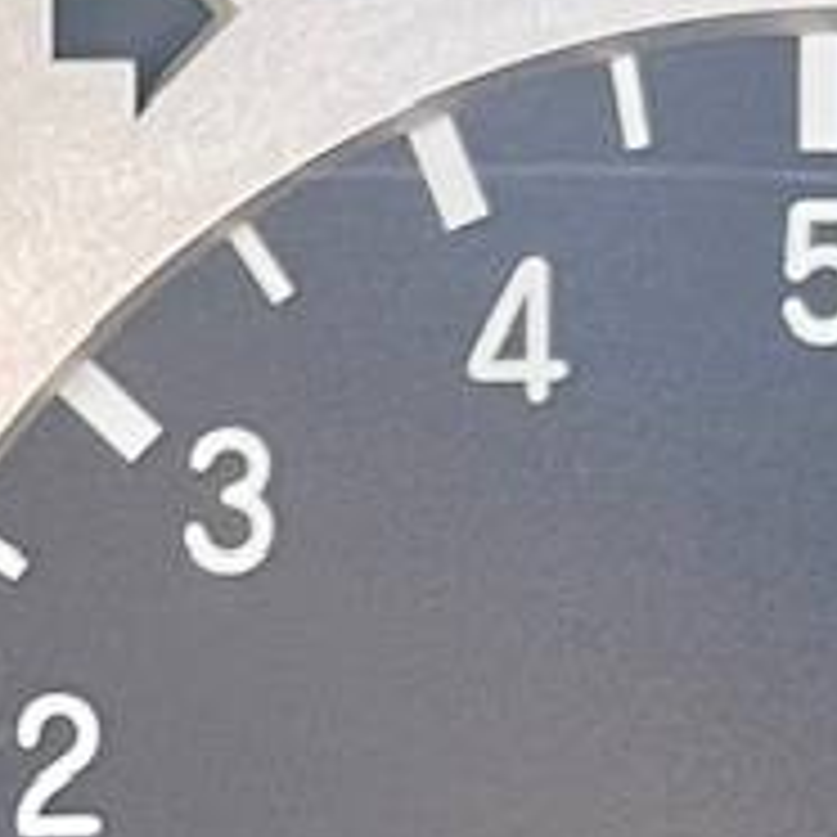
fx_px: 4158
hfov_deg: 10.5
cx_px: -846
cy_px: 1152
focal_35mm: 152
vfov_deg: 11.2
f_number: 1.6
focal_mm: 5.1
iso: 160
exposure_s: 1/60
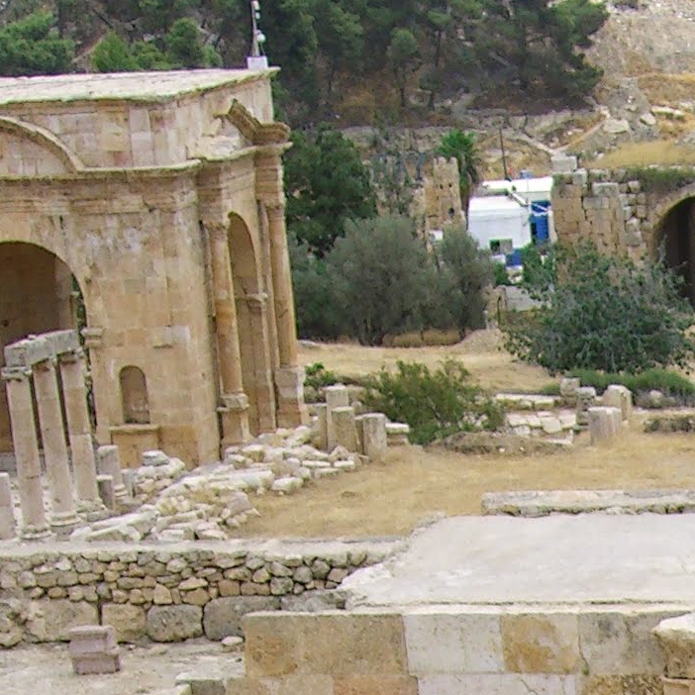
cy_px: 1134
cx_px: 1098
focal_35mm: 147
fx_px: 3339
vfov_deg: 11.3
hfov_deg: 11.3
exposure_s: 1/400
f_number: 4
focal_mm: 7.9
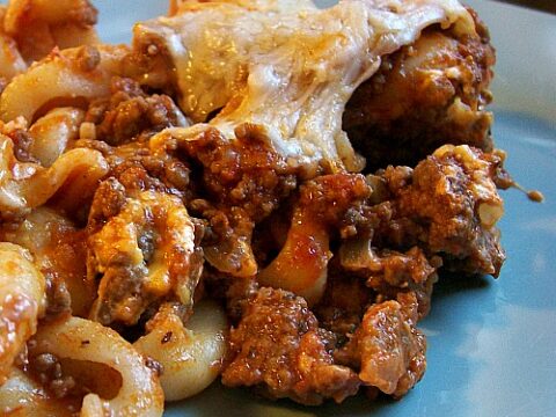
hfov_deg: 52.6
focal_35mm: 35
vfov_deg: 40.7
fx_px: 562
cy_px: 208
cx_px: 278
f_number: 2.8
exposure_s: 1/8
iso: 160
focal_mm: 5.8
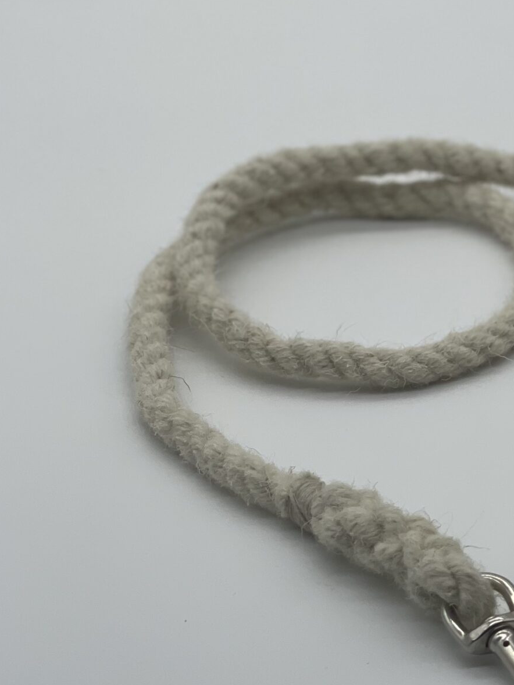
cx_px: 490
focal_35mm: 139
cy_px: 372
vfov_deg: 14.2
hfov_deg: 10.6
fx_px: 2752
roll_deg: +1.7
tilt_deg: -32.3
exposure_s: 1/539
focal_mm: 7.5
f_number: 2.2
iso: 32
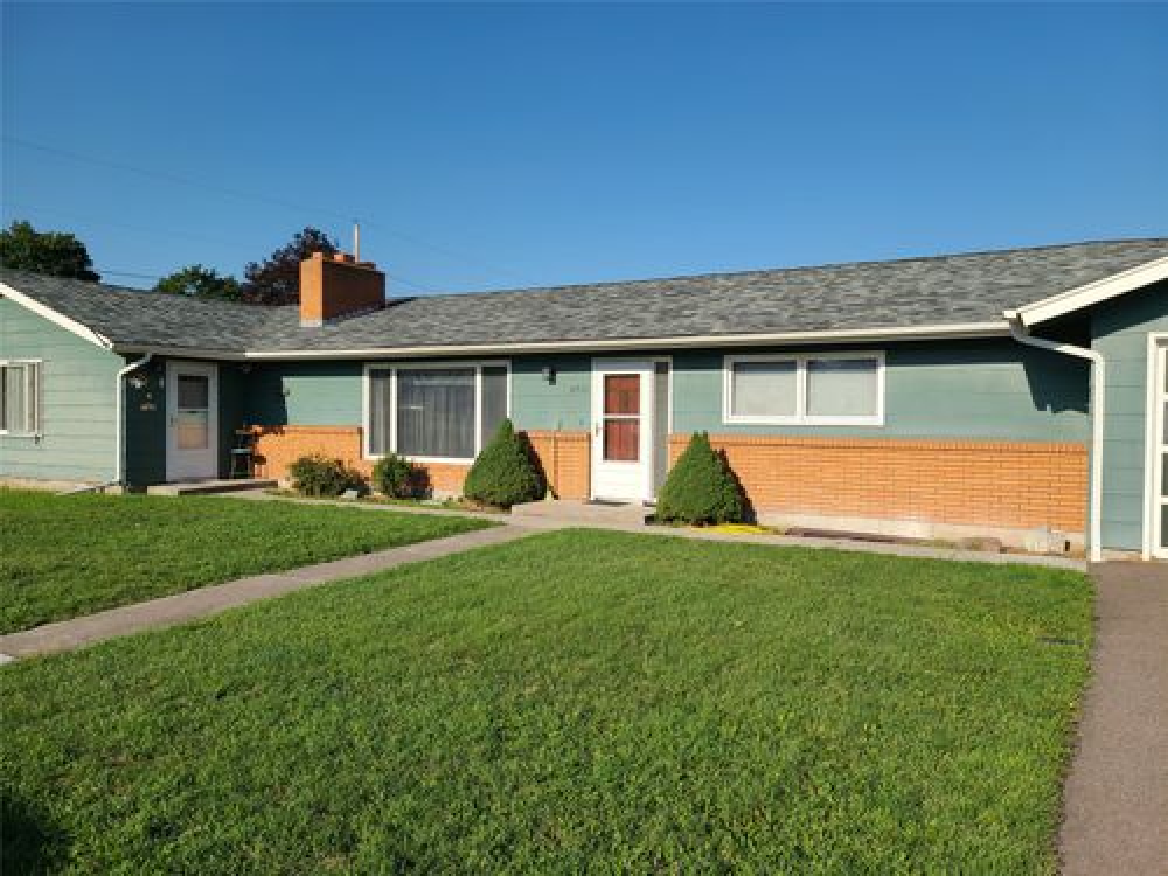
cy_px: 438
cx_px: 584
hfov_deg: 67.3
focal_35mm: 26
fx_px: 877
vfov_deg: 53.1
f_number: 1.8
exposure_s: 1/2805
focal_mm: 5.4
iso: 40
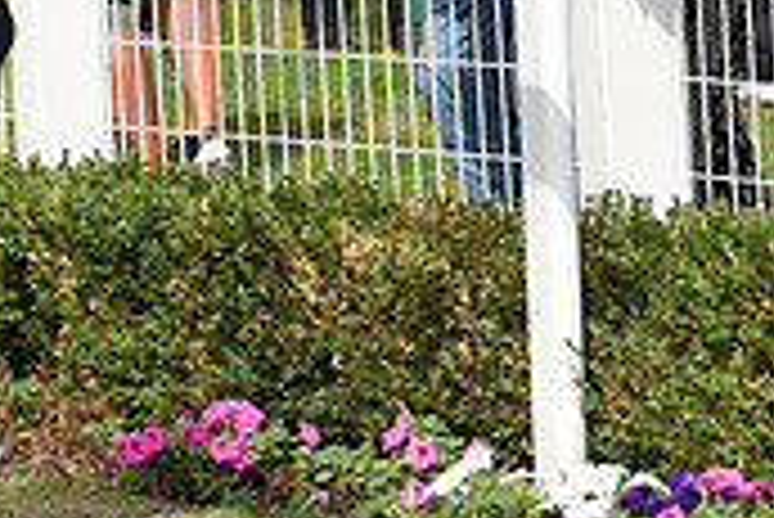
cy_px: -160
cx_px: -526
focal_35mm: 454
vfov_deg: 3.0
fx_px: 9769
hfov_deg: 4.5
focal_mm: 135
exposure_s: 1/2000
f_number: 5.6
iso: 400
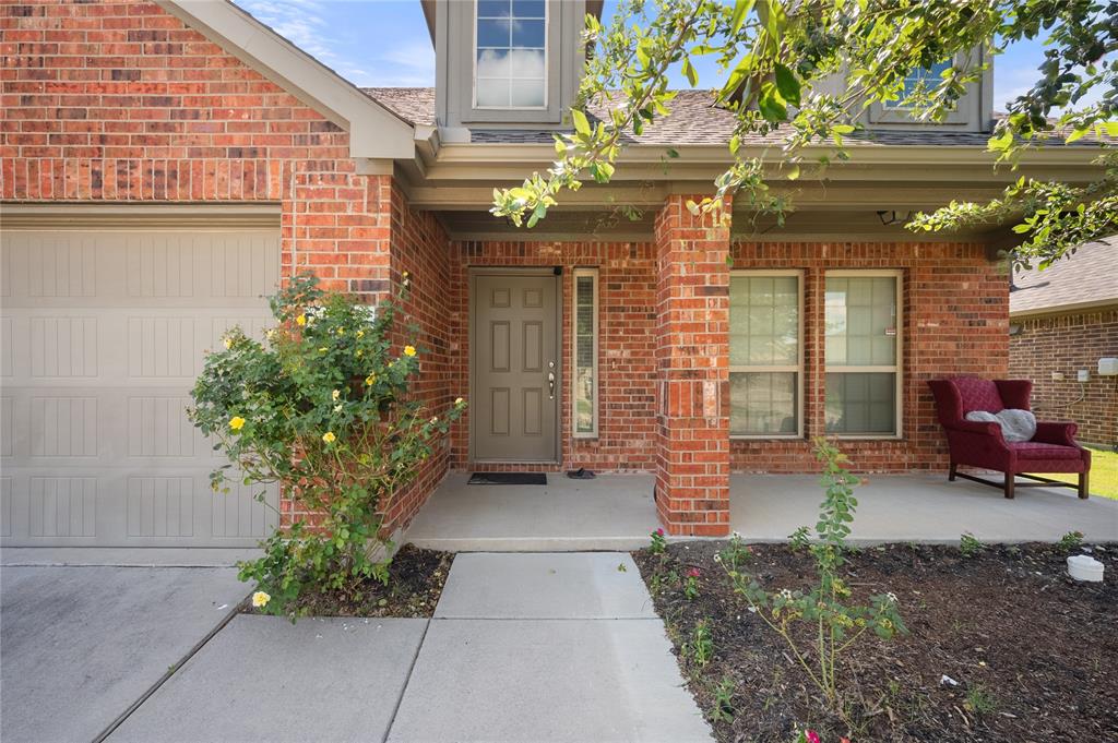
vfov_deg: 81.1
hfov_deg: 104.3
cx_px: 559
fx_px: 434
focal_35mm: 14
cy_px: 372
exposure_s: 1/1600
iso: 800
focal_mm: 14
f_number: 11
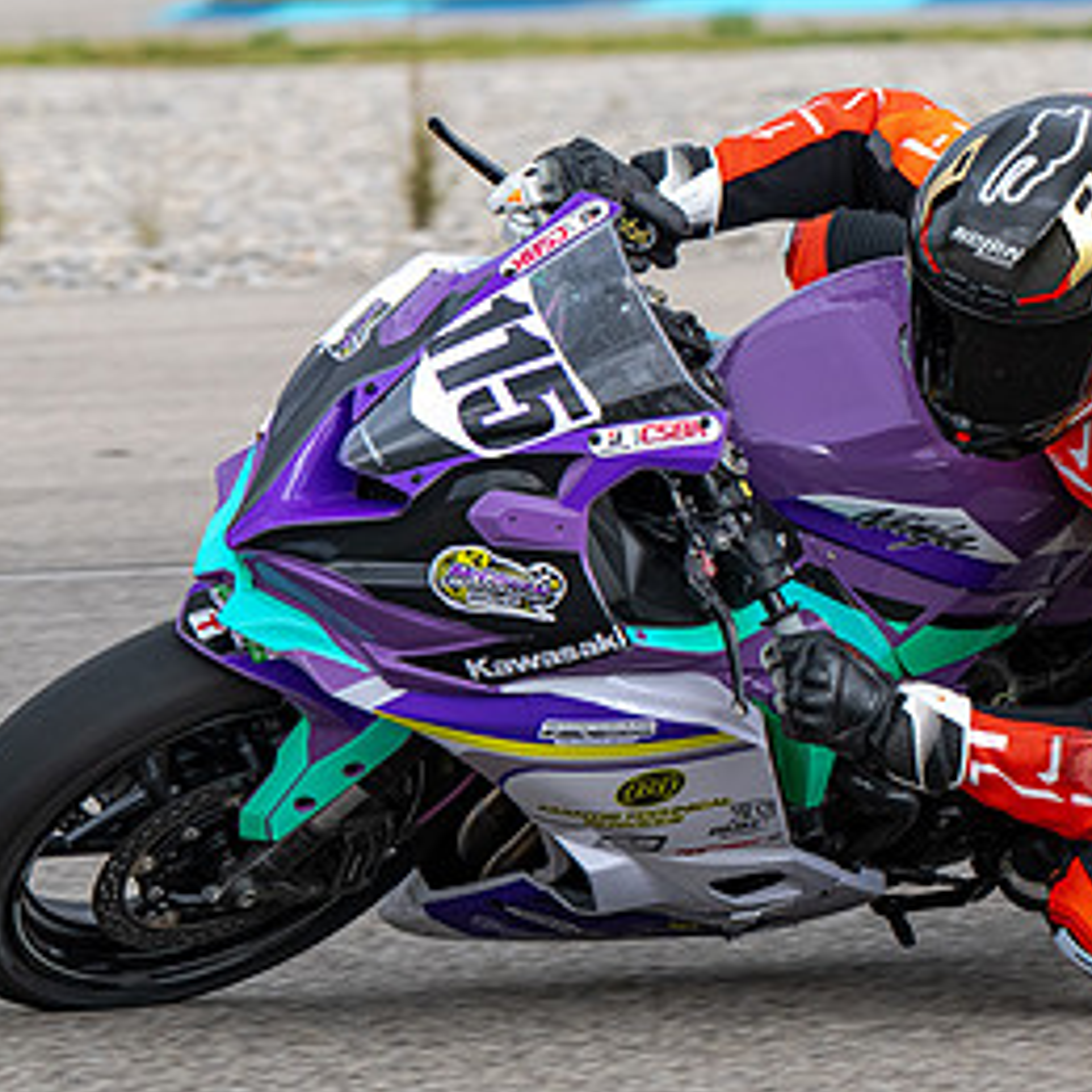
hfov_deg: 4.0
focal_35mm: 433
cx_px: 888
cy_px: 623
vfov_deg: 4.0
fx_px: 15454
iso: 1100
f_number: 6.3
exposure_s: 1/1250
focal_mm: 180
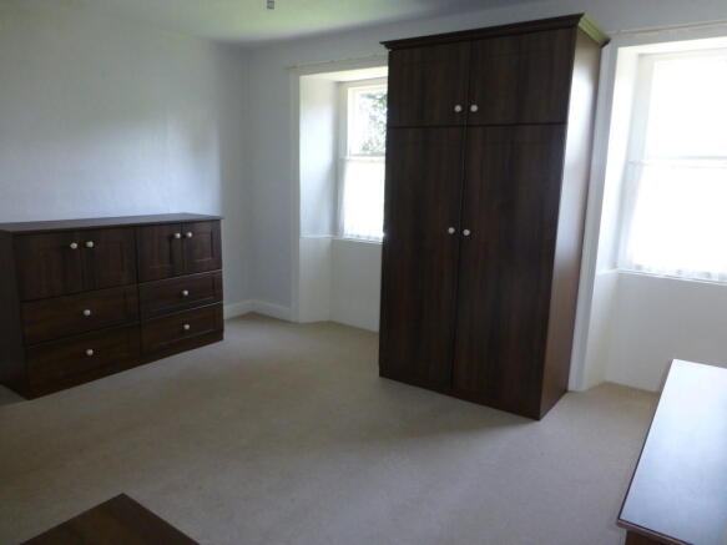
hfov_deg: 71.6
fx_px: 504
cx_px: 364
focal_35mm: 24
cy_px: 272
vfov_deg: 56.8
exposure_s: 1/60
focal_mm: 4.3
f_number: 3.3
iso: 400
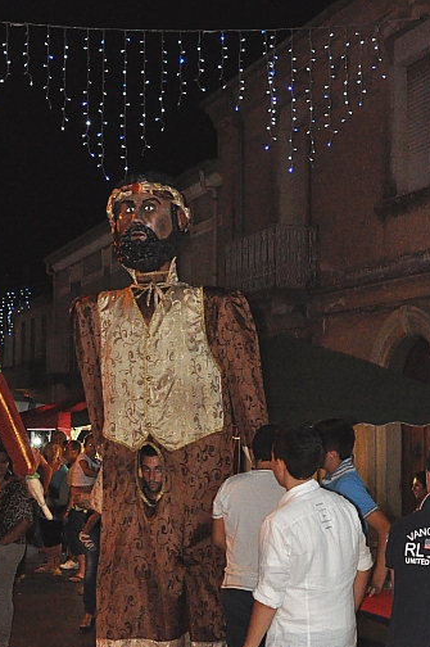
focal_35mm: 64
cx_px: 112
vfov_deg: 31.4
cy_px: 358
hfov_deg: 21.0
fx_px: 1149
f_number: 7.1
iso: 3200
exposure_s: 1/100
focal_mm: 21
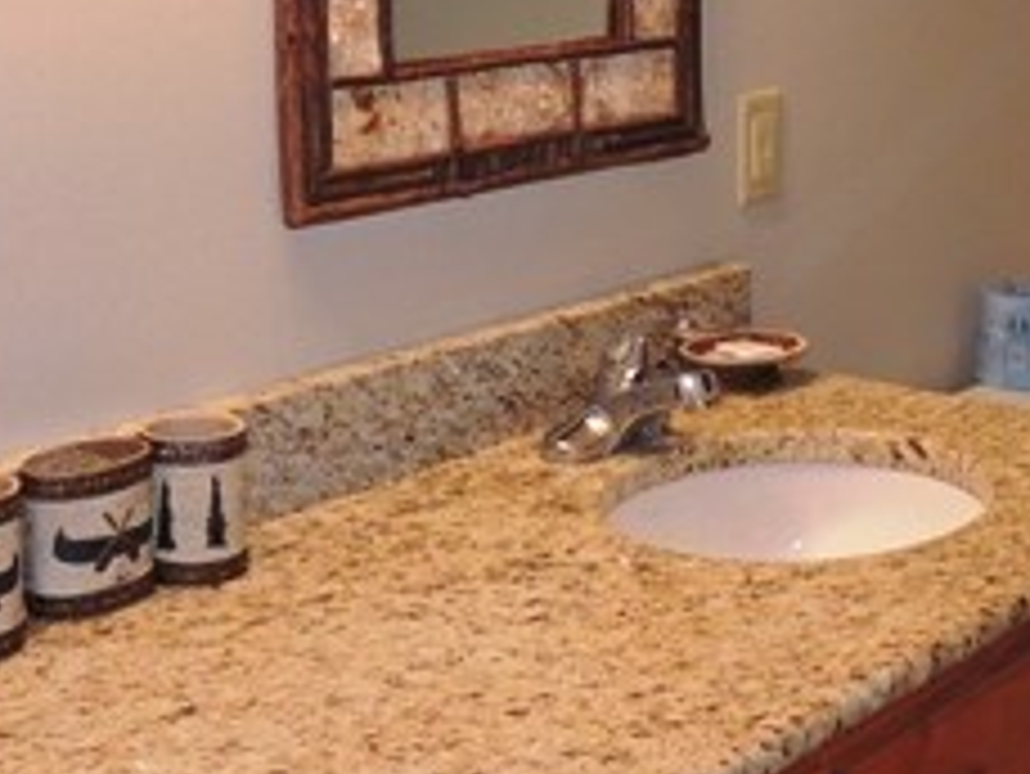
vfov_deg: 21.6
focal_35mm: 67
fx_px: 1995
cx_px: 441
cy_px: 122
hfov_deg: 28.9
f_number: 3
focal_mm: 4.3
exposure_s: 1/40
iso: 180
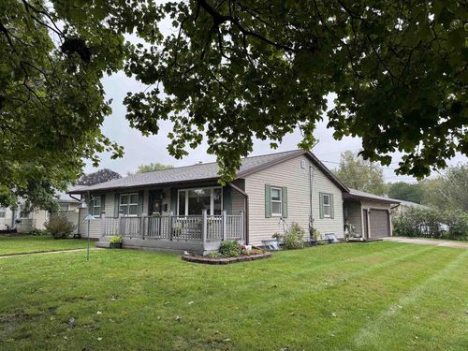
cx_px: 234
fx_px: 324
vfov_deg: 56.8
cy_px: 176
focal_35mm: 24
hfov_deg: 71.6
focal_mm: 6.76
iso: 64
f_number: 1.78
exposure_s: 1/174
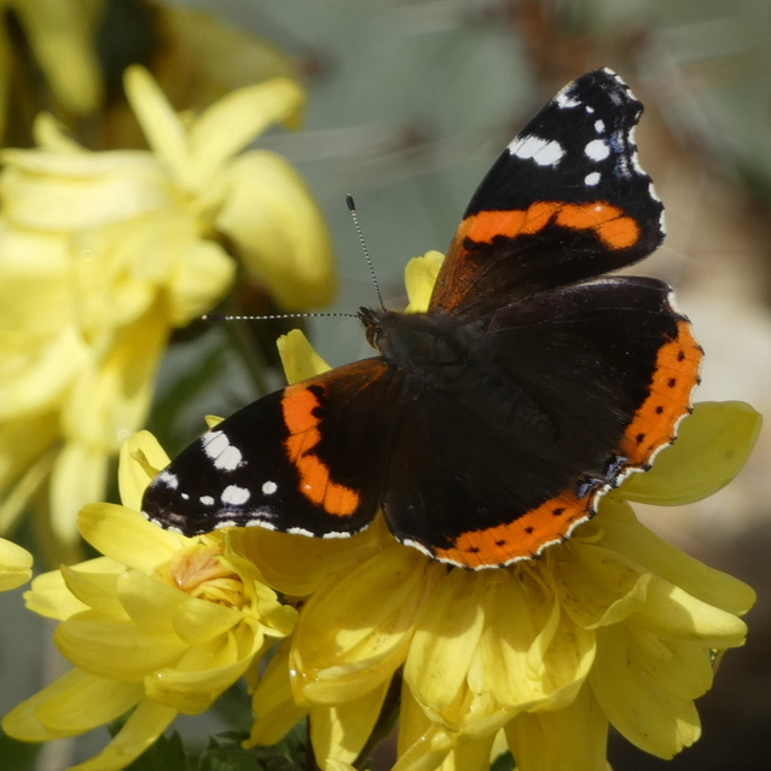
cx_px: 360
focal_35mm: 609
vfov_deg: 2.9
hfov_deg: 2.9
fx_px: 15346
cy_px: 386
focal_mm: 92.3
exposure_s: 1/160
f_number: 5.6
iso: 80
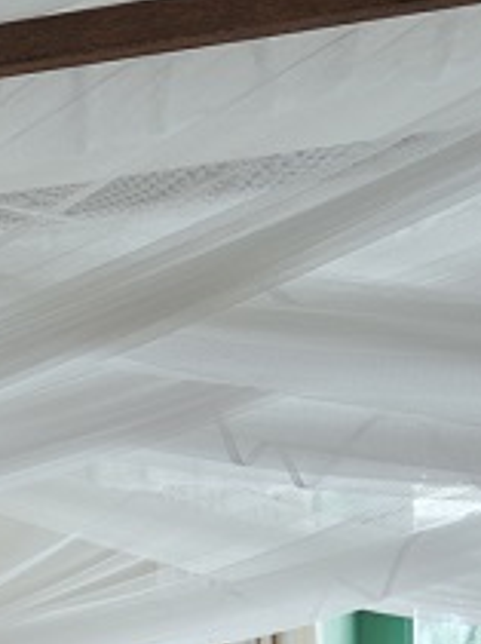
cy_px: 1009
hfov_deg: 8.2
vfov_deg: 11.4
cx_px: -689
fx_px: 3063
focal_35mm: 165
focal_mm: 24
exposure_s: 1/4
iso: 200
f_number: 8
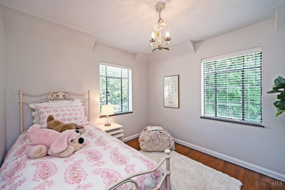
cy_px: 95
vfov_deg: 81.2
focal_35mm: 14
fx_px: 111
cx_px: 142
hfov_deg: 104.3
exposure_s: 1/80
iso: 200
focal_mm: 14
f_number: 4.5
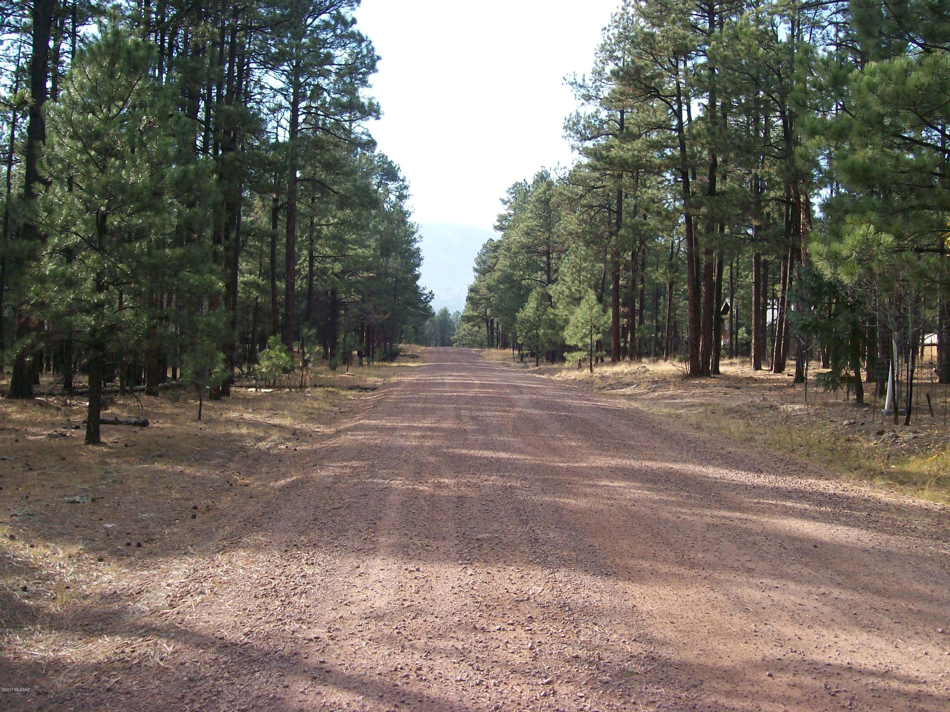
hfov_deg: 51.4
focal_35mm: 36
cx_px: 475
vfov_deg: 39.7
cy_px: 356
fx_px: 988
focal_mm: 6
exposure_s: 1/584
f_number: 2.7
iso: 80
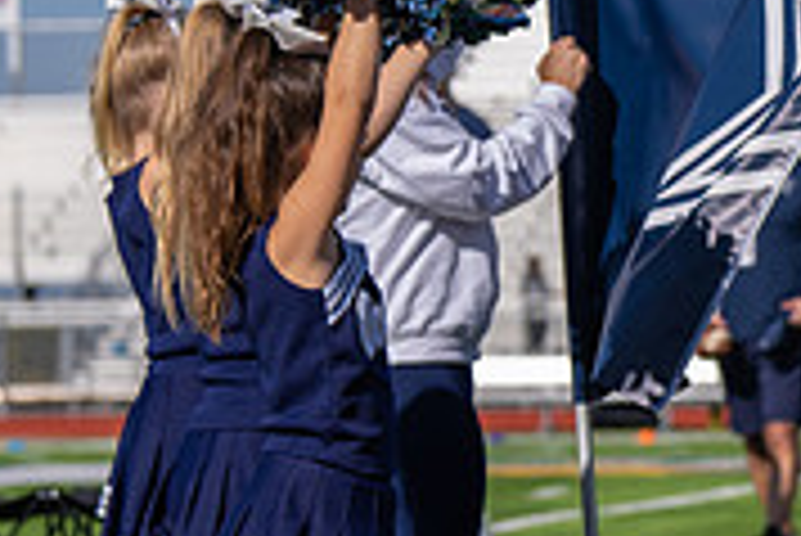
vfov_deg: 4.8
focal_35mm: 289
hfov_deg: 7.0
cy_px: 223
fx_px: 6435
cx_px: 1260
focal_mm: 79
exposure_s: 1/2500
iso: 125
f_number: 3.5
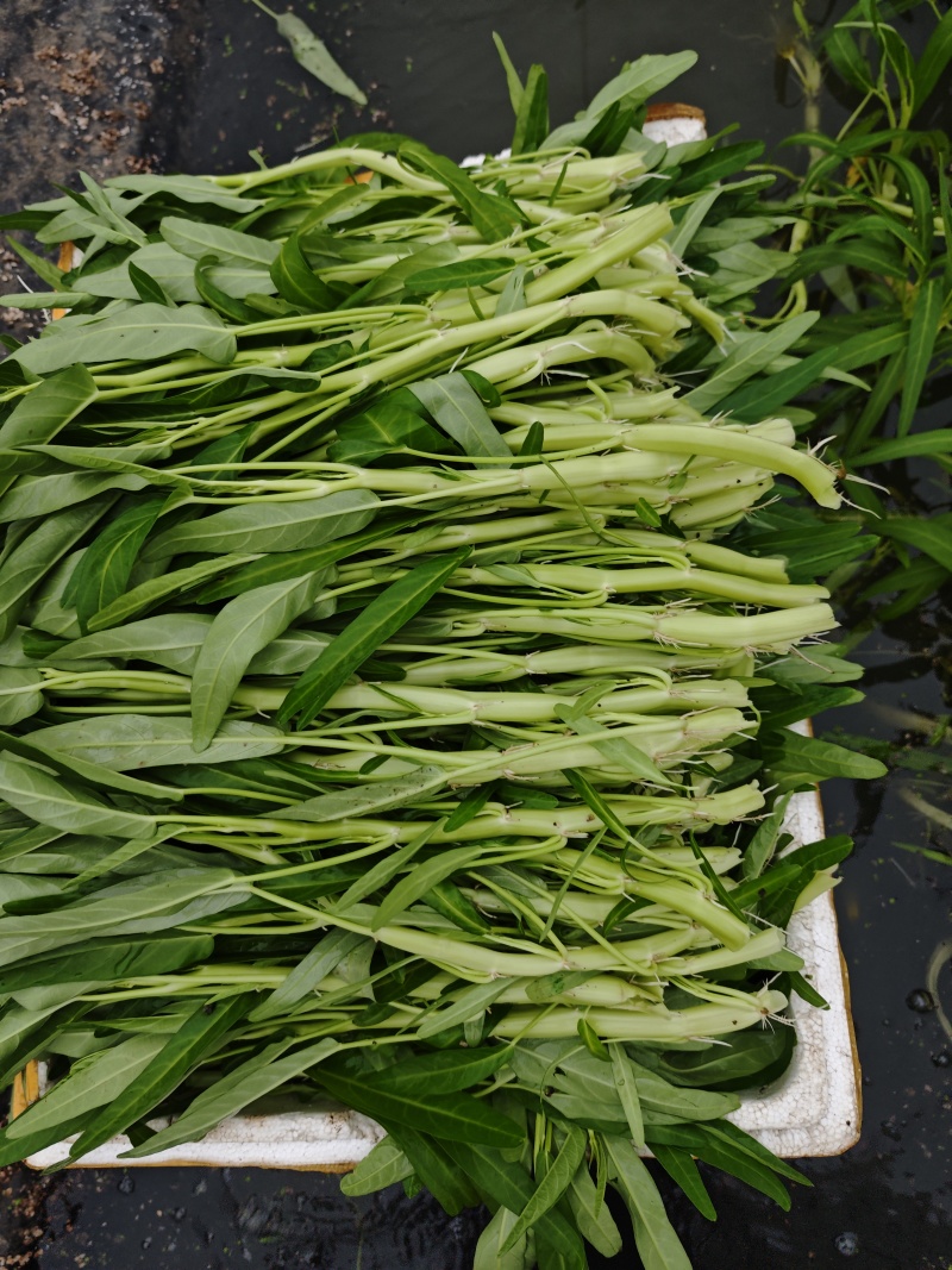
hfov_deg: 58.9
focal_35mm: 23
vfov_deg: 73.9
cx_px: 476
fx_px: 844
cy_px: 635
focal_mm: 6.55
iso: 400
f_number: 1.62
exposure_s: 1/67
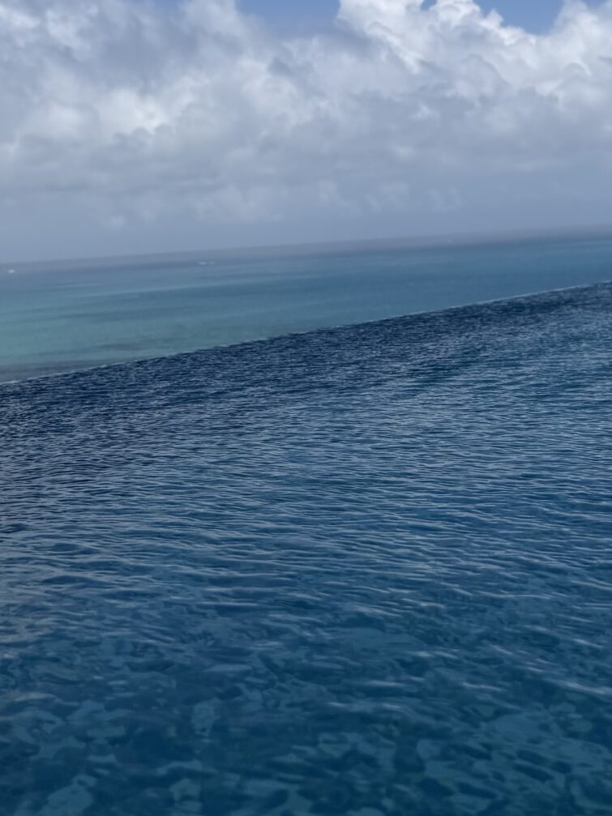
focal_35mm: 61
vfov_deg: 31.5
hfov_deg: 24.0
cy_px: 293
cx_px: 370
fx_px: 1438
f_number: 1.78
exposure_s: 1/9091
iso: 80
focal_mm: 6.76
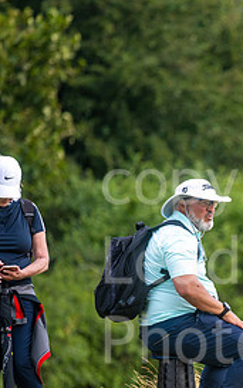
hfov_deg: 2.0
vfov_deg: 3.2
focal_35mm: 649
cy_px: 274
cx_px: 288
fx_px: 6866
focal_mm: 300
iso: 200
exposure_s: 1/640
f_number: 4
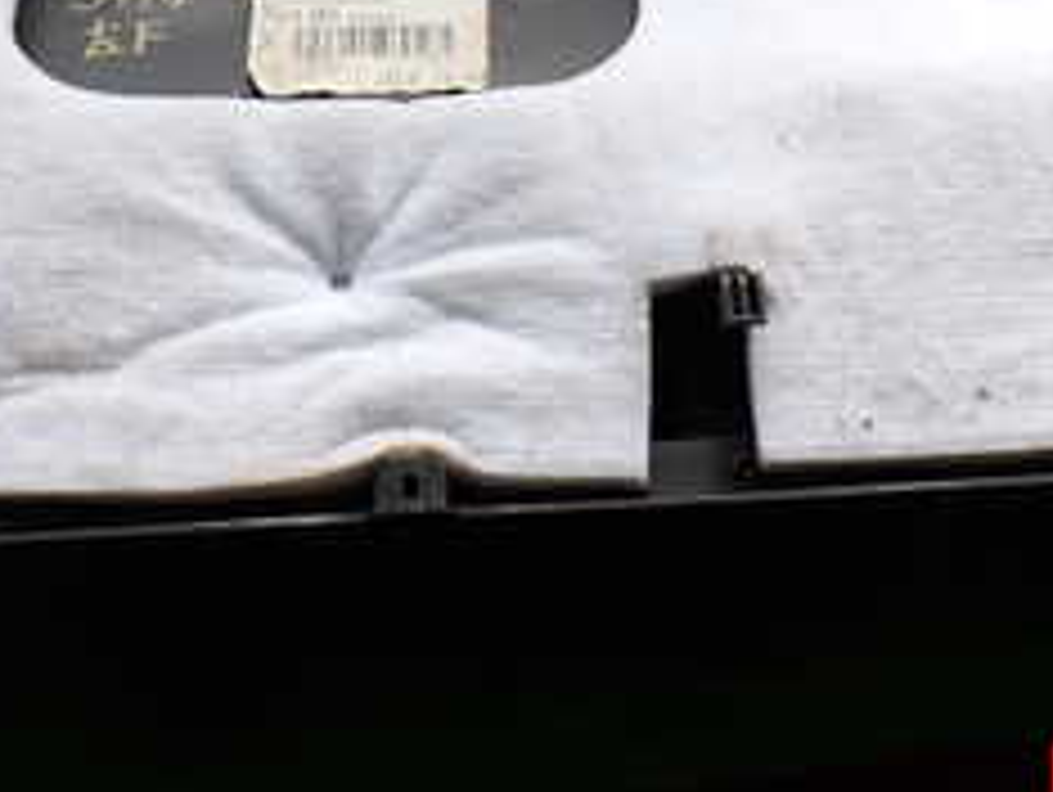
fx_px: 1949
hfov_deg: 30.0
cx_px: 716
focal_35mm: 64
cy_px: -166
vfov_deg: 21.3
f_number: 2.8
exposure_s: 1/200
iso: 100
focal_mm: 4.5
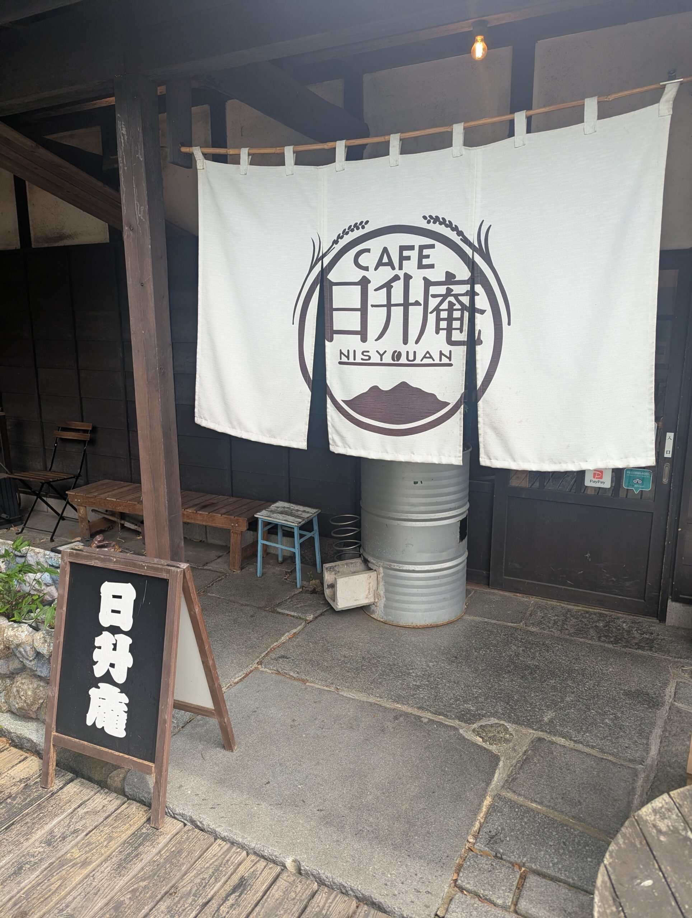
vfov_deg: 71.5
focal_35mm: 24
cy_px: 459
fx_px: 638
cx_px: 346
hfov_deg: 56.9
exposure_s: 1/320
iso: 46
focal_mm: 6.81
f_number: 1.85
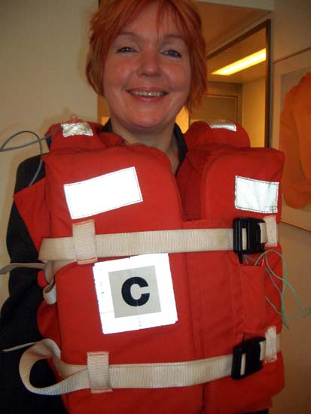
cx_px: 156
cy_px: 207
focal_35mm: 35
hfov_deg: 40.7
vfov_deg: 52.6
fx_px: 419
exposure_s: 1/60
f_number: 2.6
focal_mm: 5.8
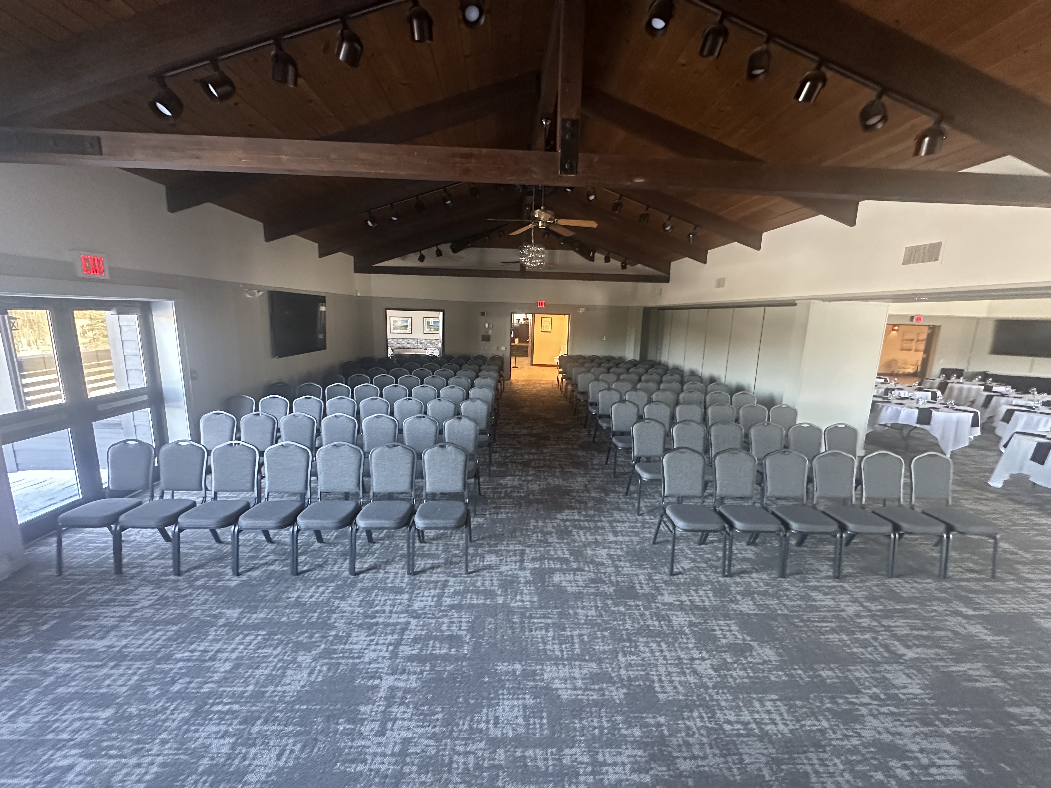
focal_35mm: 14
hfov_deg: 102.1
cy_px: 394
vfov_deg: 85.7
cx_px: 526
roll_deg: -1.9
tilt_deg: -10.2
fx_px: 425
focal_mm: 2.22
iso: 1000
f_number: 2.2
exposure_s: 1/60
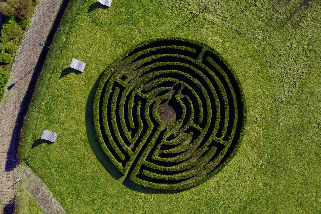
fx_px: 250
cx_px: 160
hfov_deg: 65.5
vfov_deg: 46.4
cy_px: 107
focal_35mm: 28
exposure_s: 1/240
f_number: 7.1
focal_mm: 10.26
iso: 100
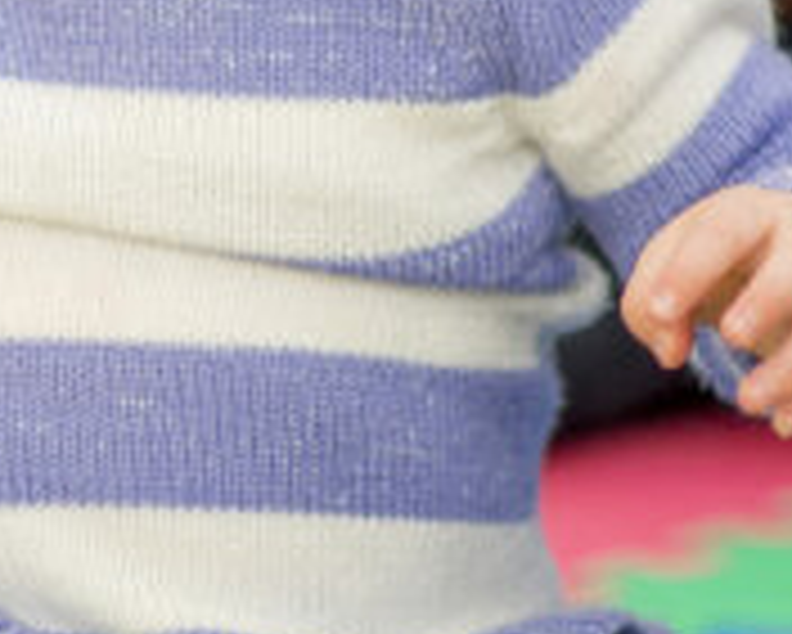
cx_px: -1044
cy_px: -205
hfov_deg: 3.5
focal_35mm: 545
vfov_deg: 2.8
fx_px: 12782
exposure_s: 1/200
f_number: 1.6
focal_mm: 85
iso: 100
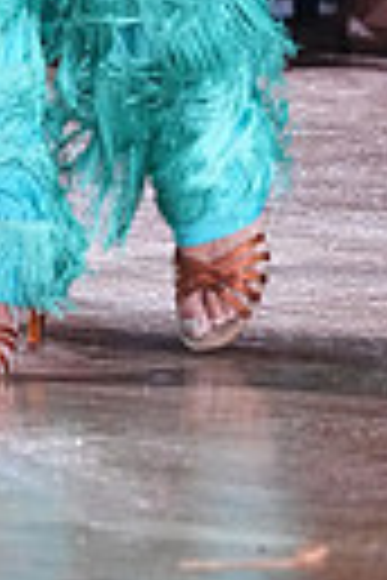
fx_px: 11496
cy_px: -620
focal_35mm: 713
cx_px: 277
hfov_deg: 1.9
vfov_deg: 2.9
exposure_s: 1/400
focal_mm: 158
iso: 6400
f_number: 5
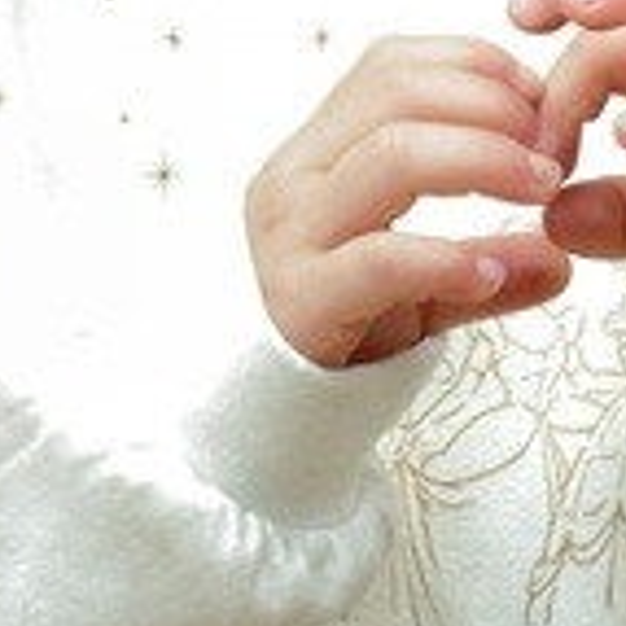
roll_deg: +4.6
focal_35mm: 260
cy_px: 125
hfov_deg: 6.7
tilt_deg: -6.5
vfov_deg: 6.7
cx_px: 392
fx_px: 5320
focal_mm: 7.5
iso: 200
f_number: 2.2
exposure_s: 1/33
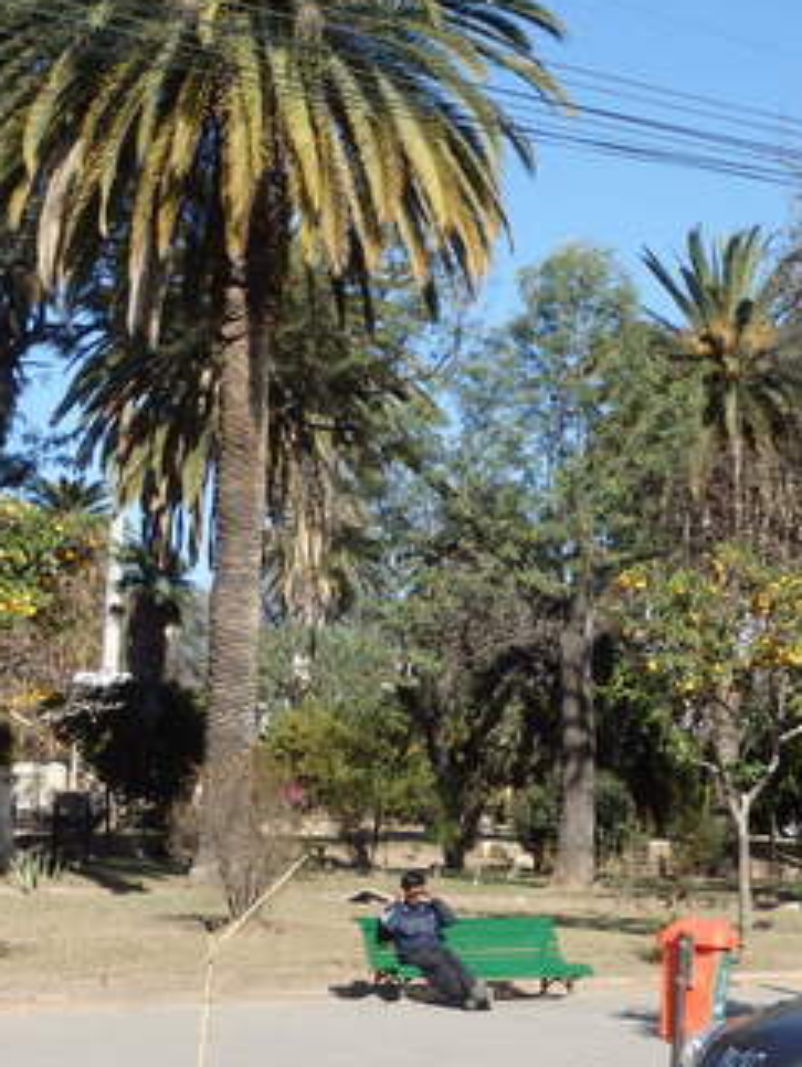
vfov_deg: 25.6
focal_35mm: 76
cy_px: 472
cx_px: 600
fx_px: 2345
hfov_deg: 19.3
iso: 125
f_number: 4.9
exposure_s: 1/400
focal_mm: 8.8
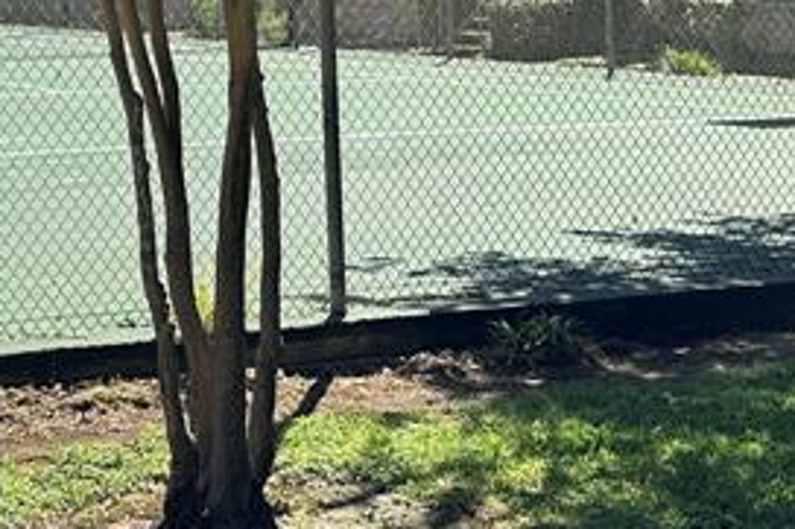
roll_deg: +0.8
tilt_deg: +5.0
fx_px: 2074
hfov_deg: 21.2
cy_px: -193
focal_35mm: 94
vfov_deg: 13.9
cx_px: 64
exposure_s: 1/2203
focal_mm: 6.86
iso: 80
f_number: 1.78
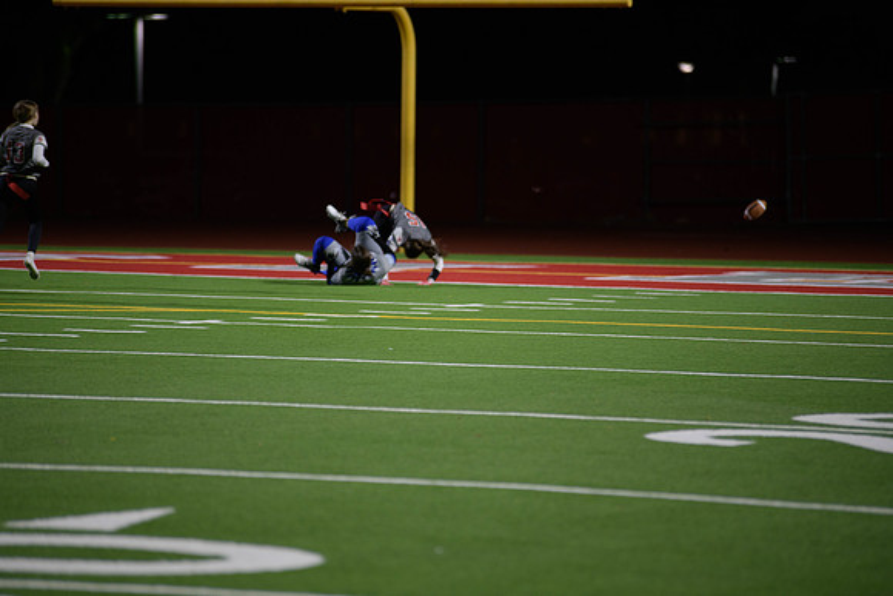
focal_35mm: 200
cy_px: 298
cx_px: 446
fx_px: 4962
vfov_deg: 6.9
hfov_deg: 10.3
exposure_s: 1/200
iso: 800
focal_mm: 200
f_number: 2.8
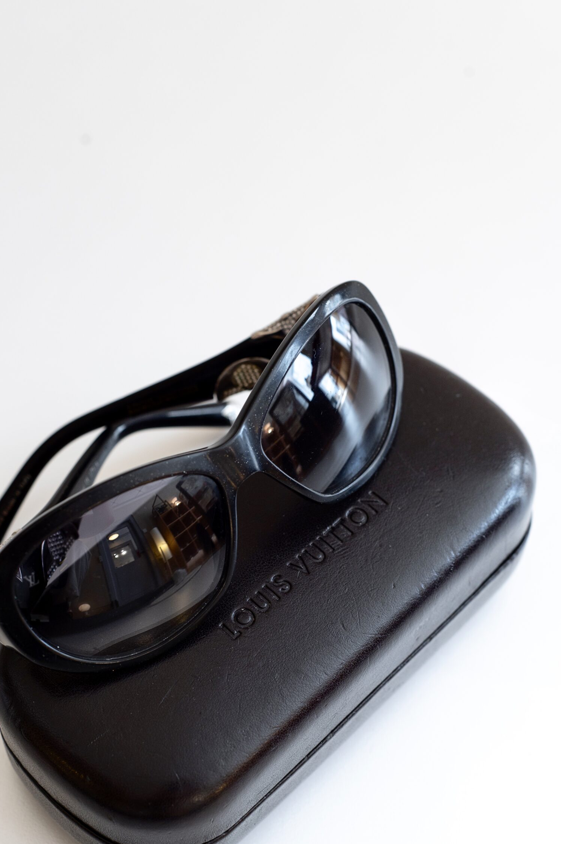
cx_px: 244
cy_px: 469
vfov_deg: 35.0
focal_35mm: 57
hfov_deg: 23.7
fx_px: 1334
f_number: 5.6
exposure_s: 1/40
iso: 400
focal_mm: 50
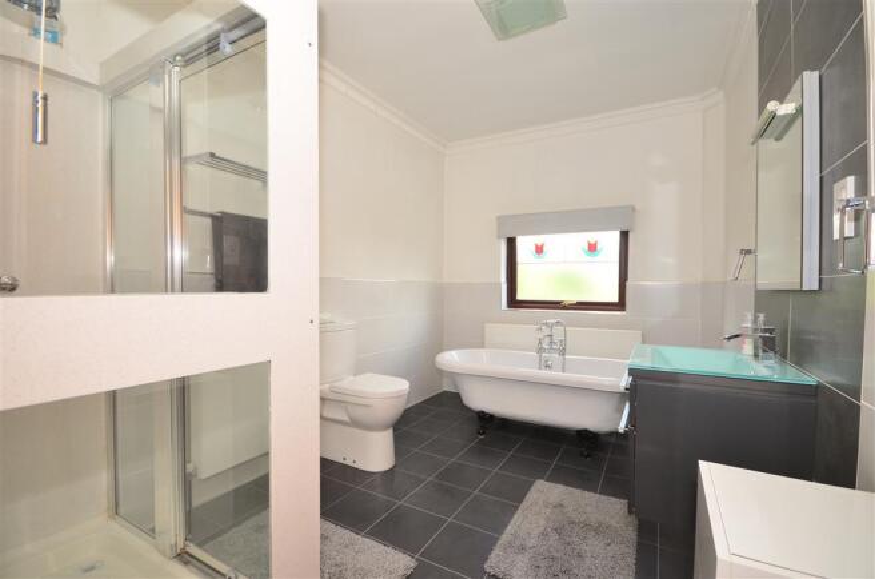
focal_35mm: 15
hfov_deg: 100.5
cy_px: 290
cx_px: 438
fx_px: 364
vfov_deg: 77.0
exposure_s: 1/50
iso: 200
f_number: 4.5
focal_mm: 10
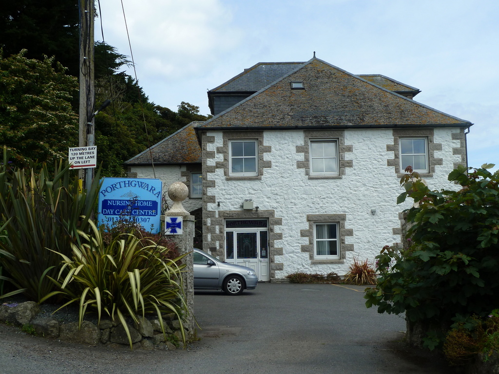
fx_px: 634
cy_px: 187
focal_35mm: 44
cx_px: 250
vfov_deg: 32.9
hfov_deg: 42.9
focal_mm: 7.3
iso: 80
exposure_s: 1/400
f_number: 4.5
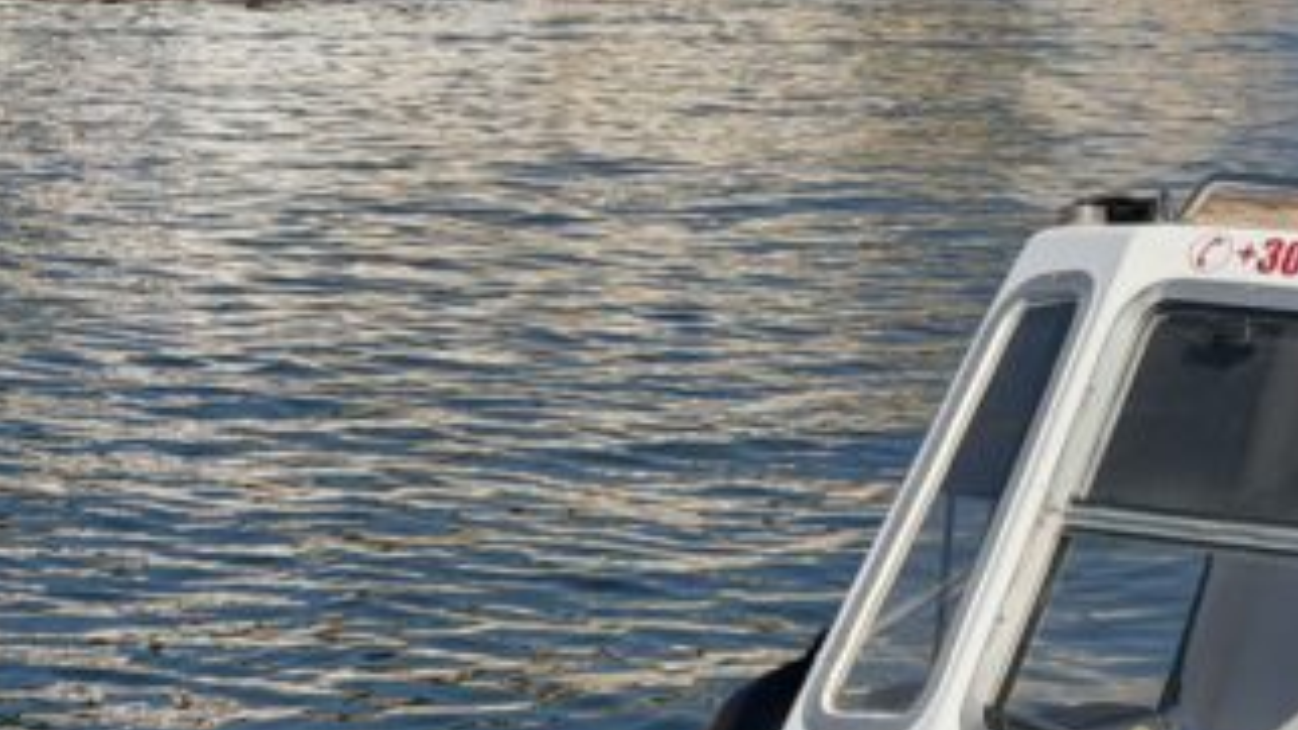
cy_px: 843
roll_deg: -1.6
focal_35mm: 130
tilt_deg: -13.2
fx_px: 4474
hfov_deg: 15.9
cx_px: 1504
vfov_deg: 9.2
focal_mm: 6.76
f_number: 1.78
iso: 64
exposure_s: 1/7874
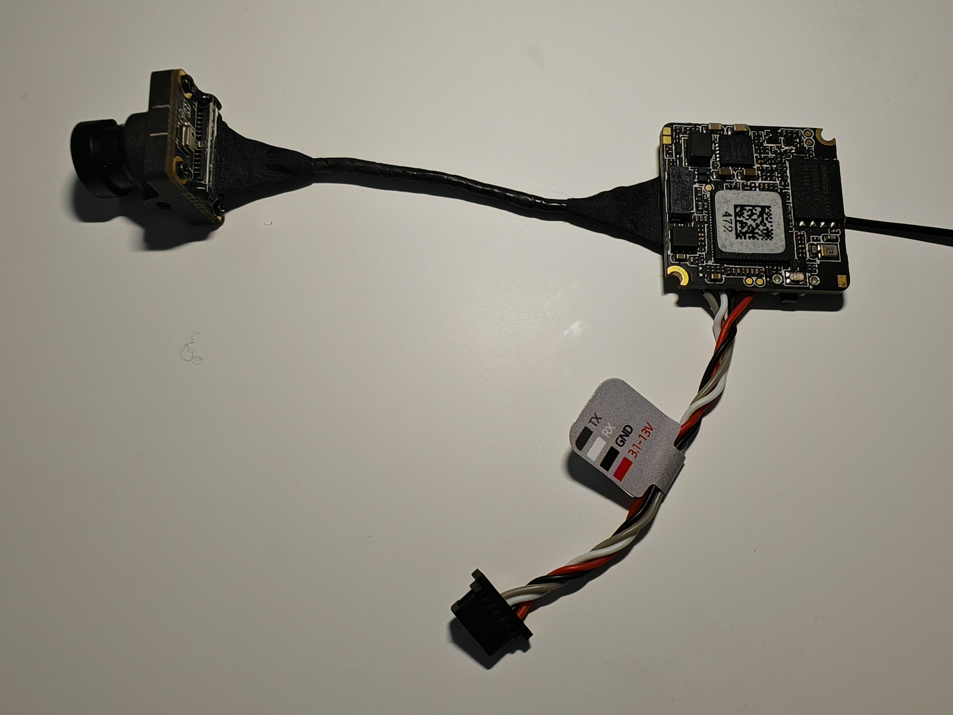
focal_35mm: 26
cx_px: 476
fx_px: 716
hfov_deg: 67.3
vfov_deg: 53.1
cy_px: 358
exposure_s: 1/100
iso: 100
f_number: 2
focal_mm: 1.82
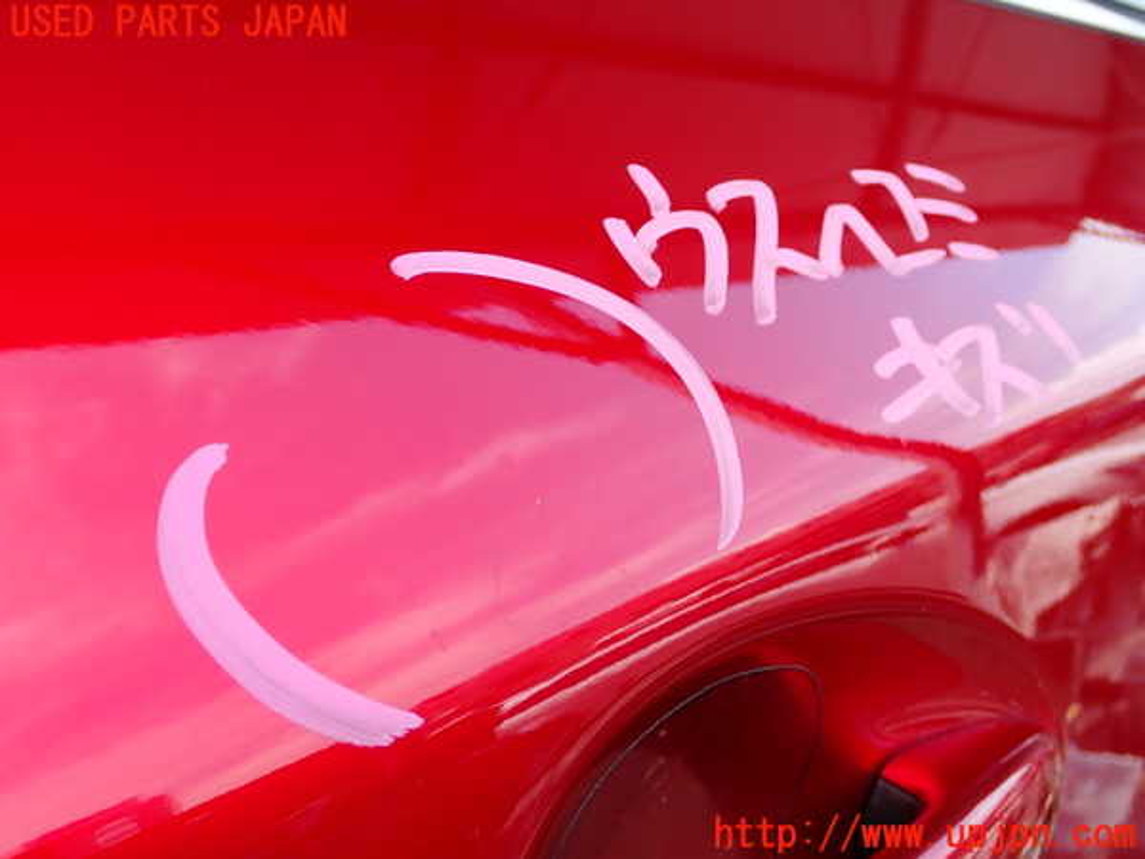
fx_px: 1356
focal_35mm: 41
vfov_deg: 35.1
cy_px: 430
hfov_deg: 45.8
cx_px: 572
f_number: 4
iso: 100
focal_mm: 7.31
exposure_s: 1/200
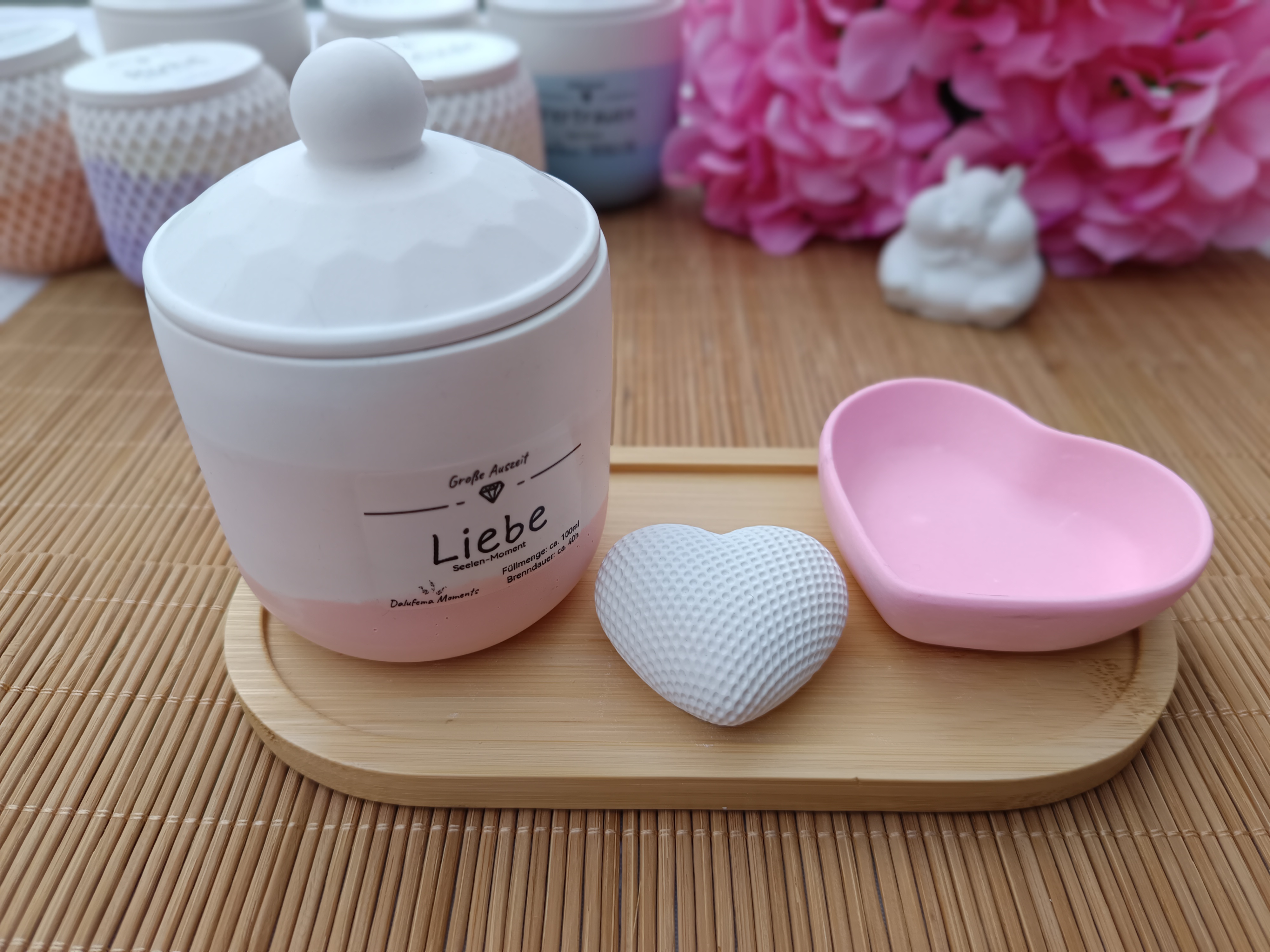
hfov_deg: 71.6
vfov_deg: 56.8
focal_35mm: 24
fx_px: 881
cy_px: 476
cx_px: 635
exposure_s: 1/519
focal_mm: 5.31
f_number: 1.7
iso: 52
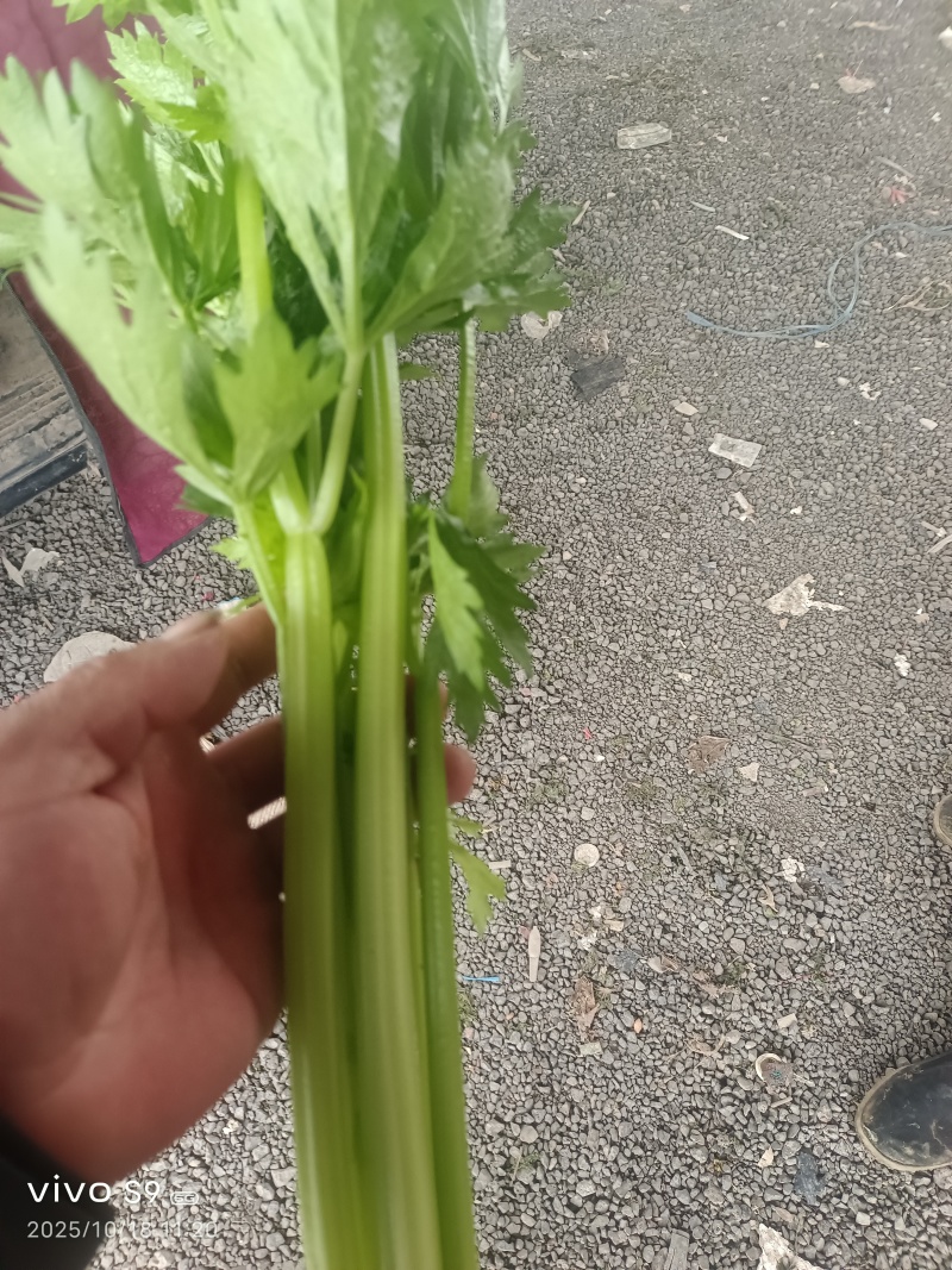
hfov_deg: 54.9
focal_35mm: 25
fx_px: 917
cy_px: 635
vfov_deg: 69.4
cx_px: 476
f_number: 1.79
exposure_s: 1/50
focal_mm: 4.71
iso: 635
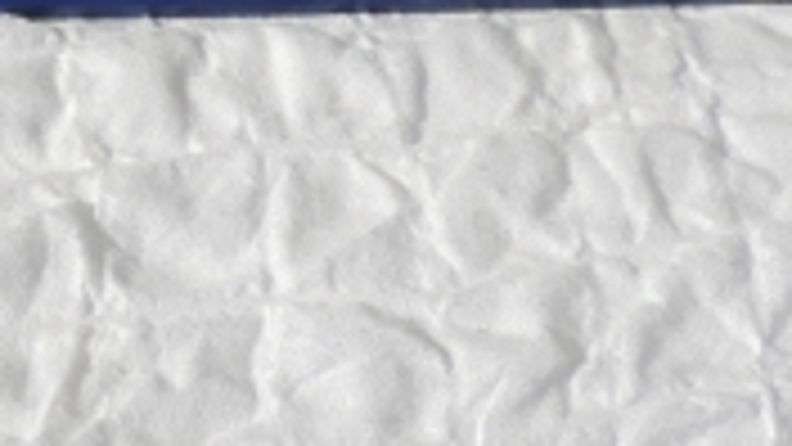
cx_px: -446
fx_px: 2730
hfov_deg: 15.1
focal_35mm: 130
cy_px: -464
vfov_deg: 8.8
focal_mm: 6.2
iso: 80
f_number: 3.3
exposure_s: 1/1600
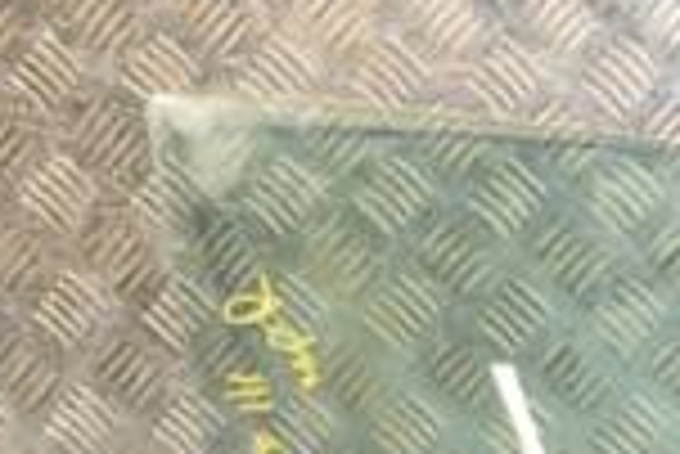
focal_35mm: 125
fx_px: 2363
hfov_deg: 15.1
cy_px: 557
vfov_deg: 10.8
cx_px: 1031
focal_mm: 21
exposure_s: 1/200
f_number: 6.3
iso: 800
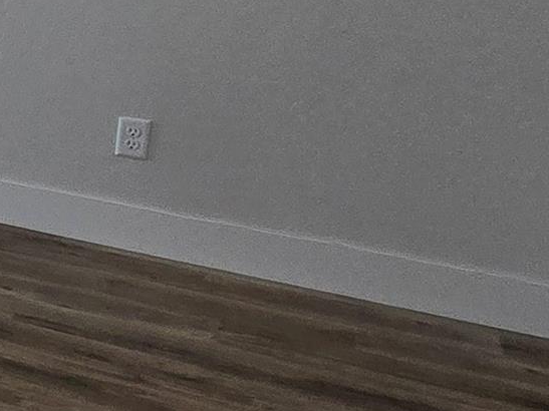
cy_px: -60
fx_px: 1158
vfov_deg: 19.2
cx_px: -792
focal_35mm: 73
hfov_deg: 14.8
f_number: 2.2
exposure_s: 1/359
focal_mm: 2.2
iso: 160
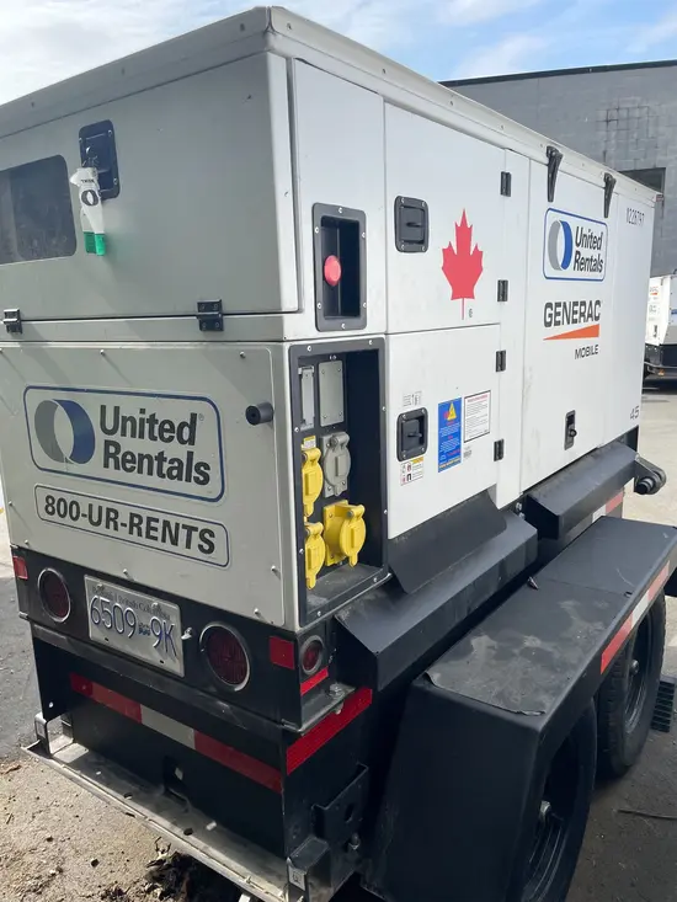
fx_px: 678
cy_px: 451
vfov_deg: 67.3
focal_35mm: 26
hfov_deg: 53.1
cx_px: 338
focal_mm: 4.2
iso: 32
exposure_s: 1/1916
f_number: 1.6
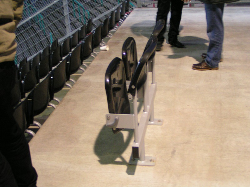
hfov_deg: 40.4
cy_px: 94
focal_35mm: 47
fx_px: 339
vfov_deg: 30.9
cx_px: 125
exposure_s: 1/15
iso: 200
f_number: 2.8
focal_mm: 7.3
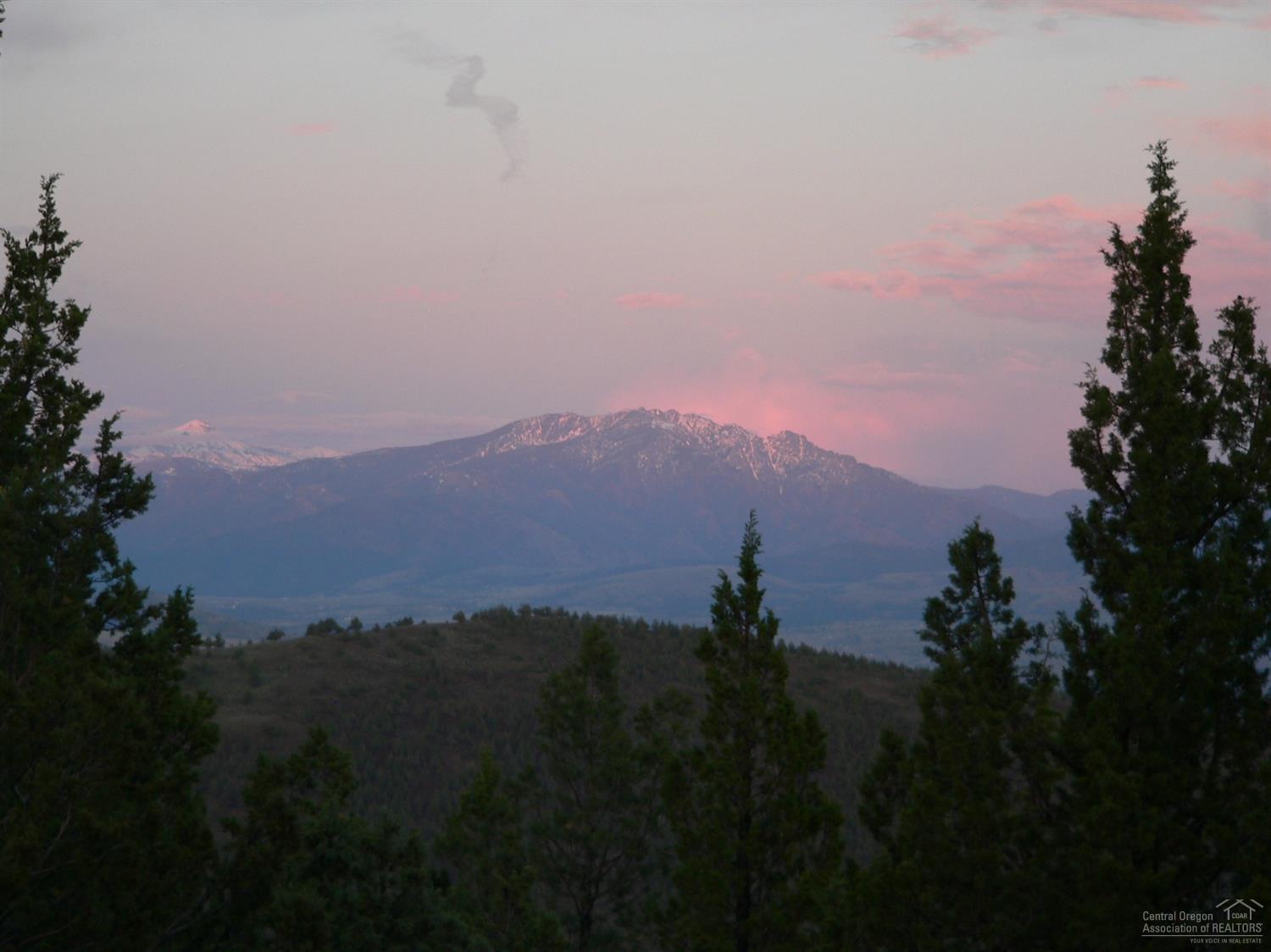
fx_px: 5212
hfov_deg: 13.9
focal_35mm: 142
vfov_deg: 10.4
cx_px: 636
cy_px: 476
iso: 80
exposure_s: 1/60
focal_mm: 23.6
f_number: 2.8
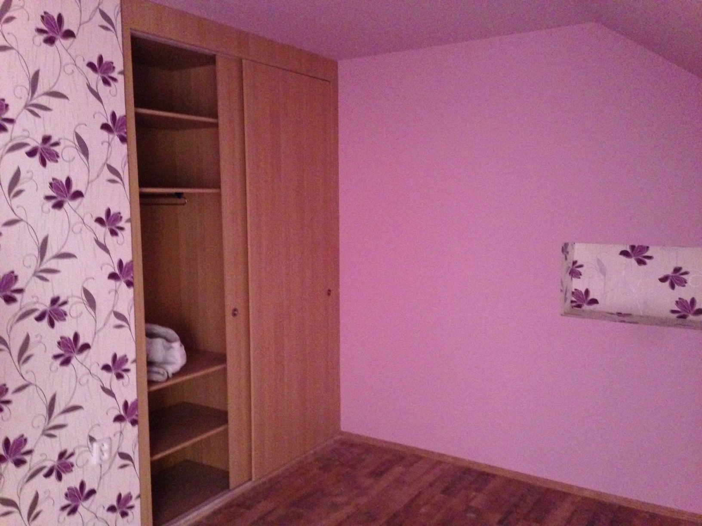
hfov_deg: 55.4
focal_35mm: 33
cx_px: 351
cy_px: 263
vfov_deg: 42.9
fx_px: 669
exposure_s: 1/15
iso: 800
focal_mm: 4.12
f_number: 2.4
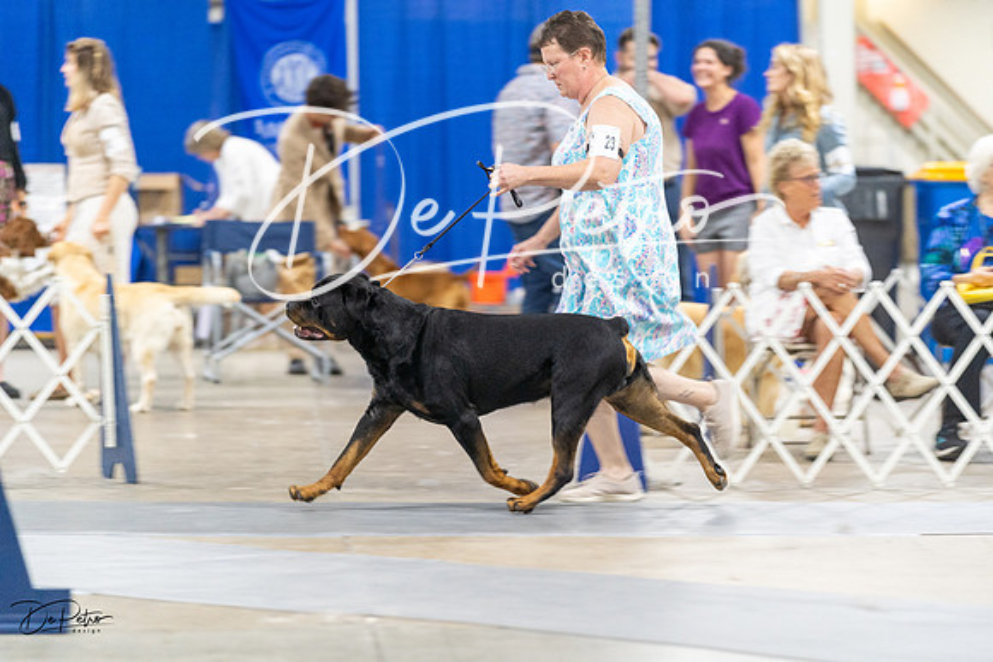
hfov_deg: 13.9
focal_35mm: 148
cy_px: 331
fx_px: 4083
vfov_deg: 9.3
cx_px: 496
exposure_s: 1/160
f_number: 2.8
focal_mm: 148
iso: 3200
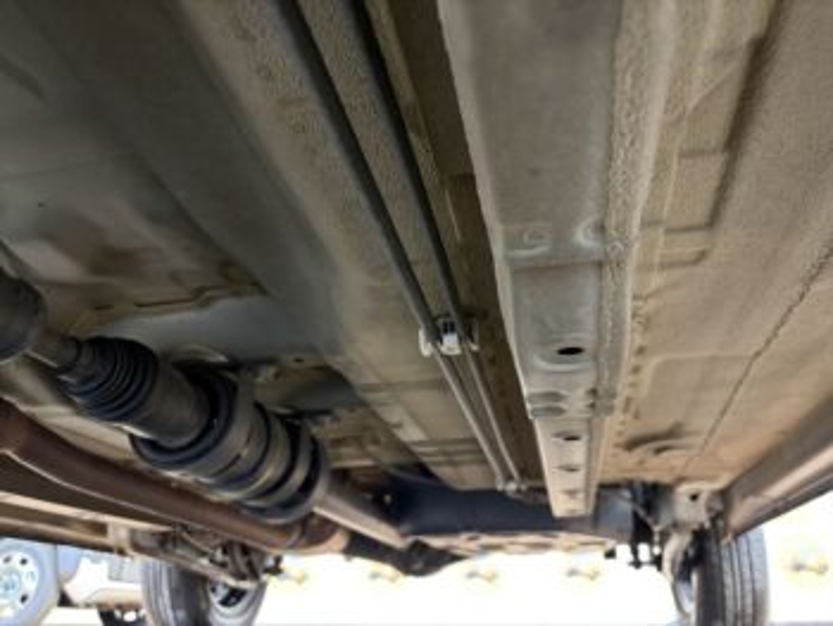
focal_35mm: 26
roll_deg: +0.8
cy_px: 313
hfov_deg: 67.3
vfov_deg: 53.1
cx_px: 416
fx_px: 626
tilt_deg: +26.4
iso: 640
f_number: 1.6
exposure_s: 1/25
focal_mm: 5.96
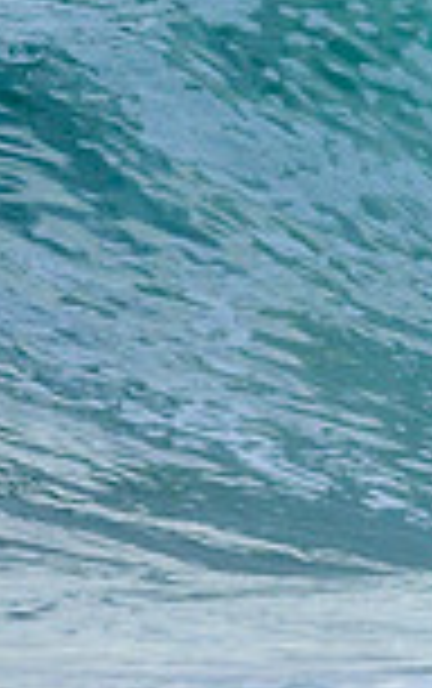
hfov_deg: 0.3
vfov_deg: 0.6
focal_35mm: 3783
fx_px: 71062
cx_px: 886
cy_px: 24
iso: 800
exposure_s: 1/2500
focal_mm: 800
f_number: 6.3
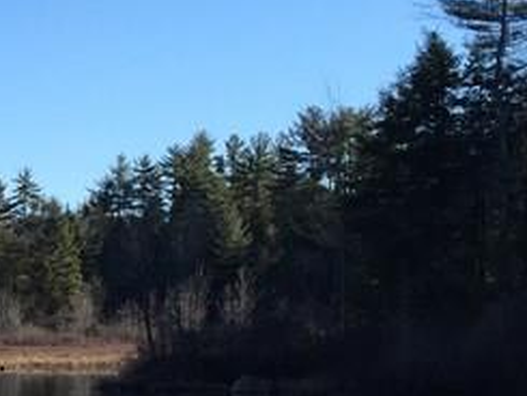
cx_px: -361
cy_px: 499
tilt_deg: -5.4
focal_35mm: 121
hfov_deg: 14.6
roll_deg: -0.3
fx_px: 1843
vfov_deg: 11.9
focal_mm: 4.15
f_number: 2.2
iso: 32
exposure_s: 1/1236
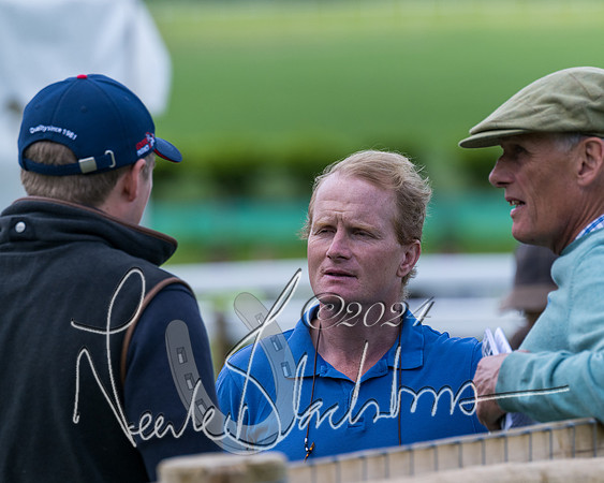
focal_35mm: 386
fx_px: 6906
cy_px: 269
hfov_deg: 5.0
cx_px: 390
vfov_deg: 4.0
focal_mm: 280
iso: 400
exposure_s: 1/1600
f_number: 5
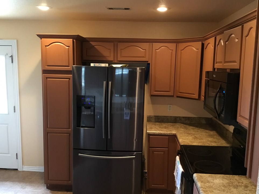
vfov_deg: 42.9
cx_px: 129
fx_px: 247
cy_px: 99
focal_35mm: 33
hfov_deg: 55.4
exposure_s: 1/20
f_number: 2.4
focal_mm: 3.3
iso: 200
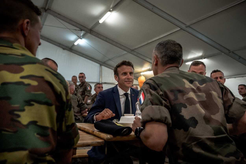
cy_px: 82
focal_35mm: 55
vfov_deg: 24.6
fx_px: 375
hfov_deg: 36.3
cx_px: 123
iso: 5000
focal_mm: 55
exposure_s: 1/250
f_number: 4
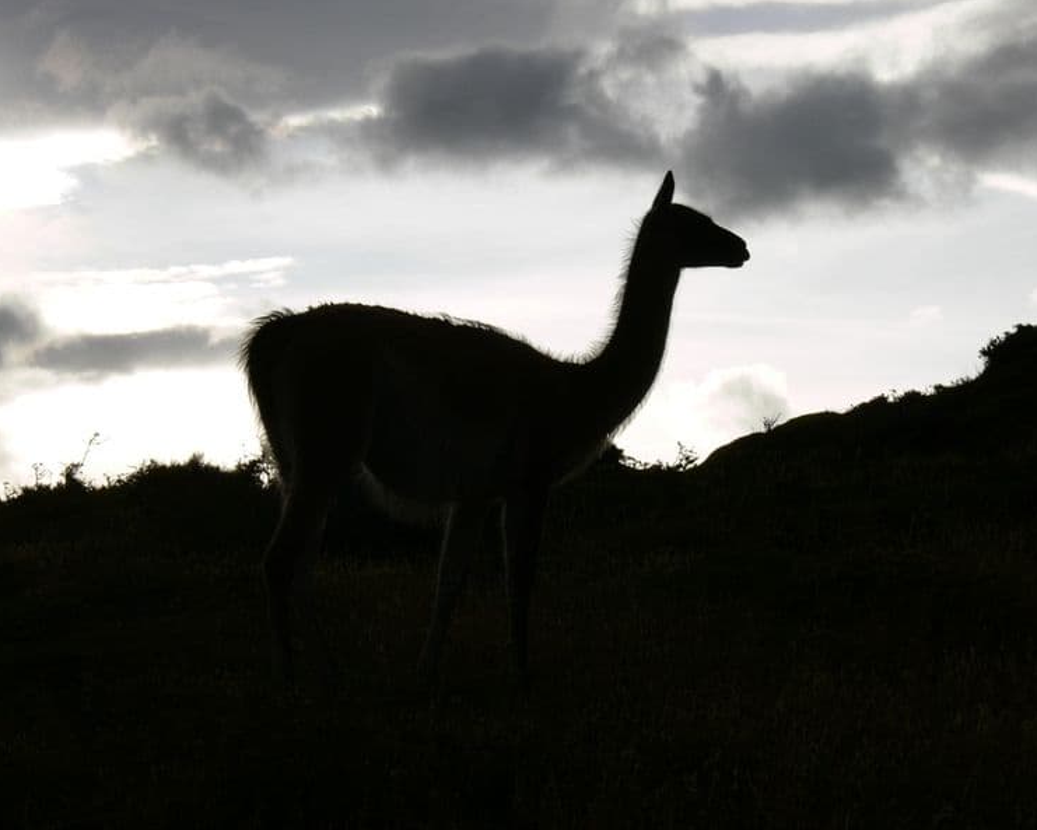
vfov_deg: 13.0
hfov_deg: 16.2
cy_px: 412
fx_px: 3653
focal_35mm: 119
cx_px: 551
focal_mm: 23.8
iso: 80
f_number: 8
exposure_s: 1/400
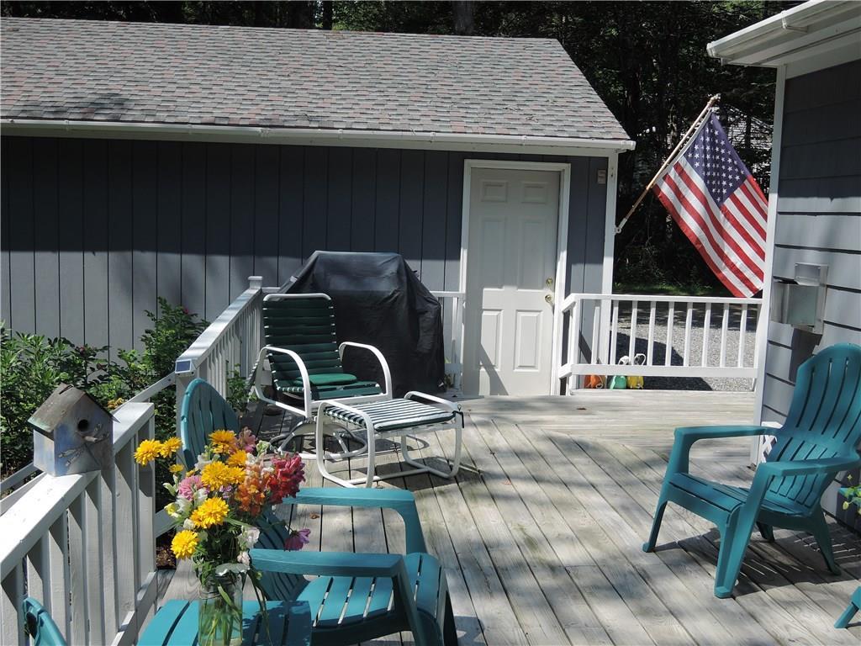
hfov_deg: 46.8
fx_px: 995
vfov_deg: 36.0
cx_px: 430
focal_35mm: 40
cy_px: 323
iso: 80
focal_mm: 8.6
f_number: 3.5
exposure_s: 1/640
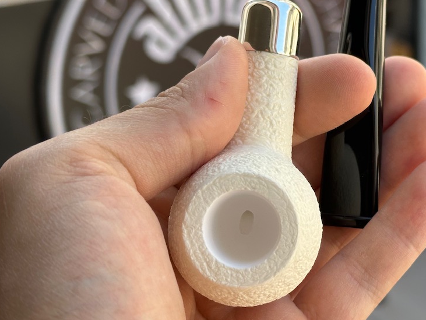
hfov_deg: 23.1
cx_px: 309
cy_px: 145
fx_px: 1034
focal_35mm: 84
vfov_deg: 17.6
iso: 64
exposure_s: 1/421
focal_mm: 6.86
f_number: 1.78
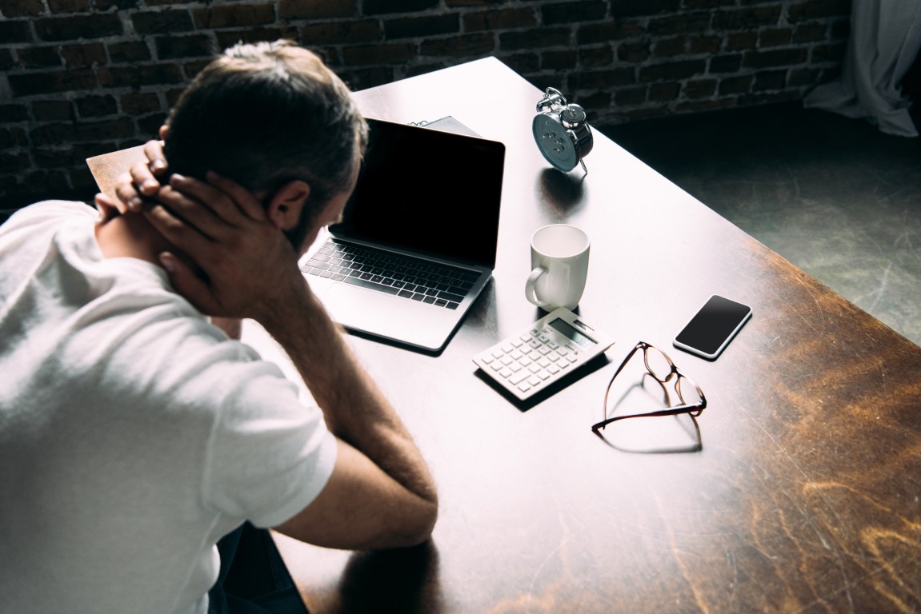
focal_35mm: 38
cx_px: 460
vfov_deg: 35.1
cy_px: 307
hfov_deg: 50.7
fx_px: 972
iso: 640
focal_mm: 38
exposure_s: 1/160
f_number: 4
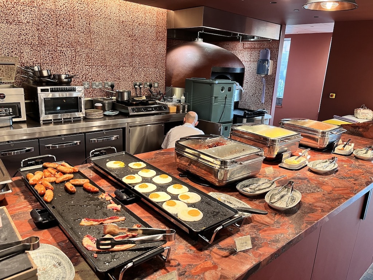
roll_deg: -3.2
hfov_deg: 67.3
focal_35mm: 26
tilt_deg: -14.3
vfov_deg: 53.1
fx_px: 280
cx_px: 186
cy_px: 140
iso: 100
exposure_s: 1/50
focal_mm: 5.1
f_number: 1.6
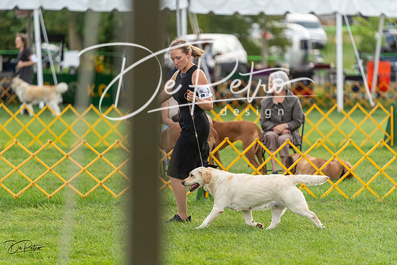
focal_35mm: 200
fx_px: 2206
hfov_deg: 10.3
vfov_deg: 6.9
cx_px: 198
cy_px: 132
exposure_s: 1/1000
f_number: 3.2
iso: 1000
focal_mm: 200
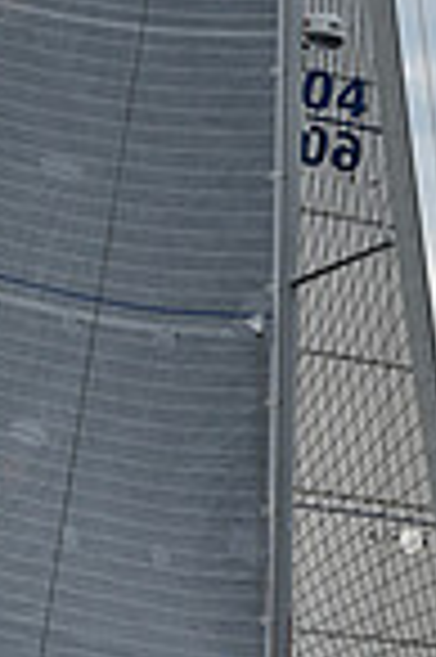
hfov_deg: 4.9
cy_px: 238
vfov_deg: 7.4
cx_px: 263
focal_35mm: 278
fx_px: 5062
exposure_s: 1/800
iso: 250
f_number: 7.1
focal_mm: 70
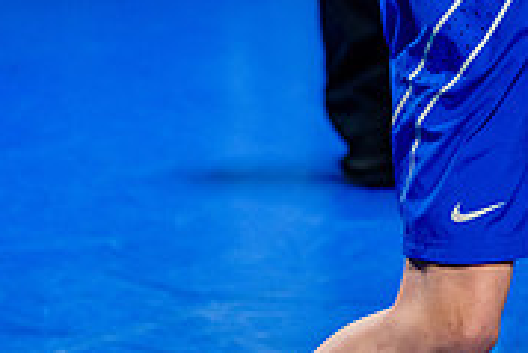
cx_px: 857
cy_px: -120
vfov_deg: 6.4
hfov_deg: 9.4
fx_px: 3112
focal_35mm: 212
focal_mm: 65
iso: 4000
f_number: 2
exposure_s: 1/1000
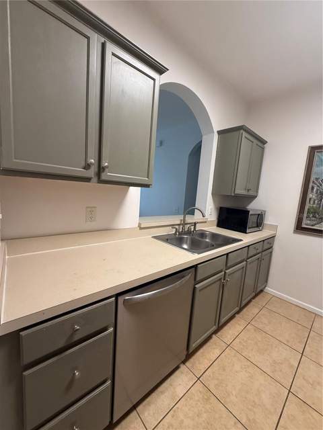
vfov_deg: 102.1
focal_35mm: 14
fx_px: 174
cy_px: 215
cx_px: 162
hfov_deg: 85.7
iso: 200
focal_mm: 2.22
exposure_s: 1/60
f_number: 2.2
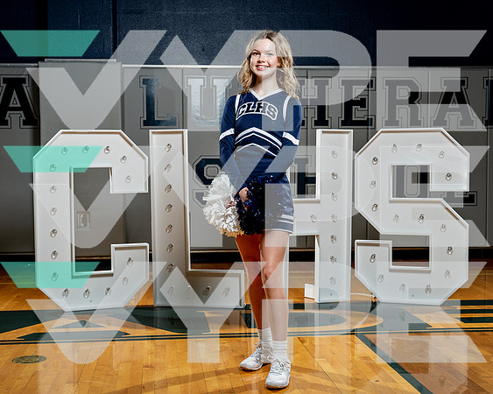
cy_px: 201
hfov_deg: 36.3
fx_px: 750
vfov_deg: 29.4
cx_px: 222
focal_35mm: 51
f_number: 5.6
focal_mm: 39
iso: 250
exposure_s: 1/250
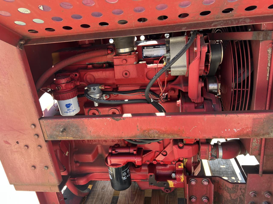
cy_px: 102
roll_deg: +6.4
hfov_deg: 67.3
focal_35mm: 26
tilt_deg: -23.8
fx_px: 205
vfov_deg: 53.1
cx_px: 136
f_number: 1.5
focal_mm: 5.7
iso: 40
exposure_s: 1/212
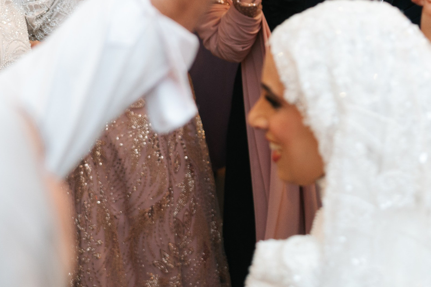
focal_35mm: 107
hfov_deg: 19.1
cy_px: -11
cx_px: 166
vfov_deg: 12.6
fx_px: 1281
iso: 1000
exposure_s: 1/160
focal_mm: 35
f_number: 2
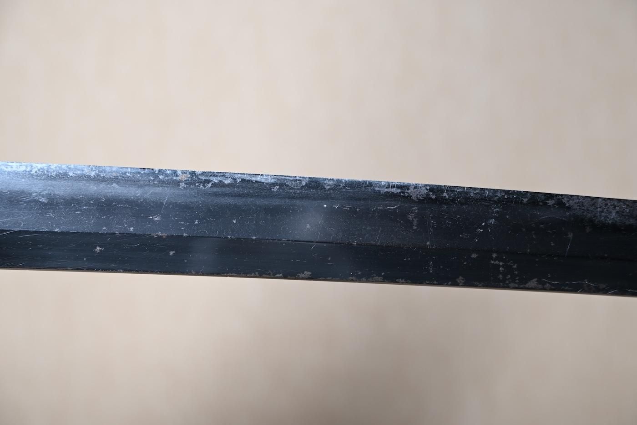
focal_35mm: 80
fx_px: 1406
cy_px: 212
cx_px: 318
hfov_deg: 25.5
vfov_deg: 17.2
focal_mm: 53
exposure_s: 1
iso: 100
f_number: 4.8
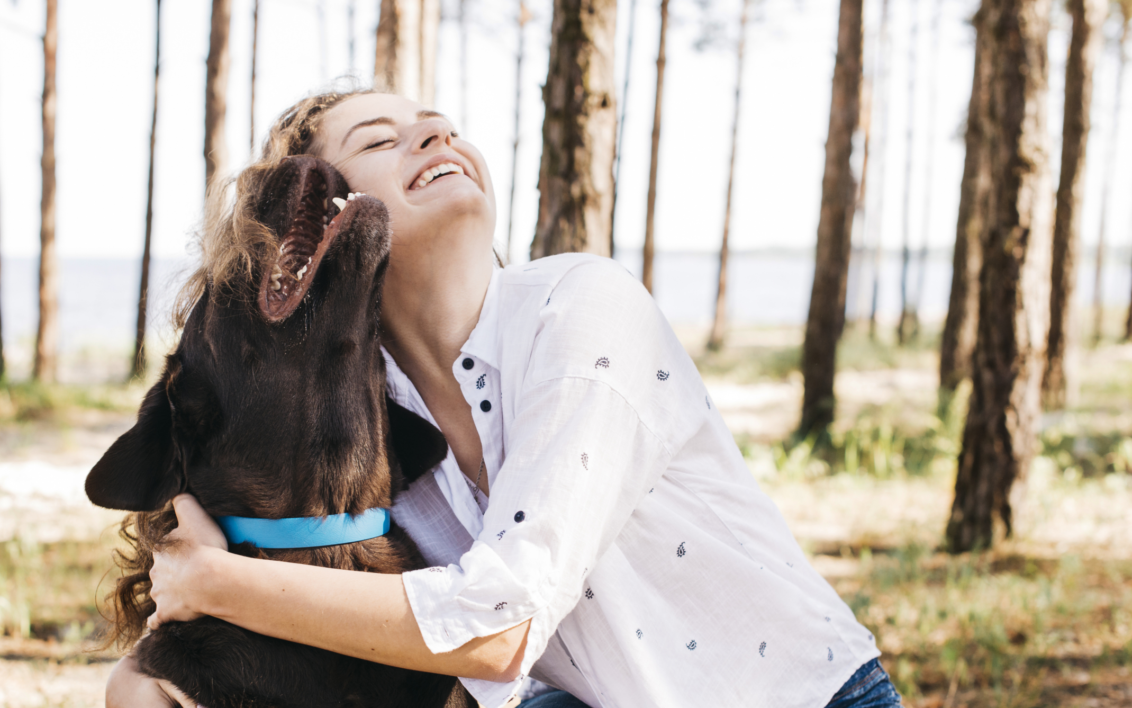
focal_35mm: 61
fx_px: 1882
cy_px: 434
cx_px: 485
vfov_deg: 21.3
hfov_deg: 33.4
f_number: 4
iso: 500
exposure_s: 1/500
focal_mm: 50
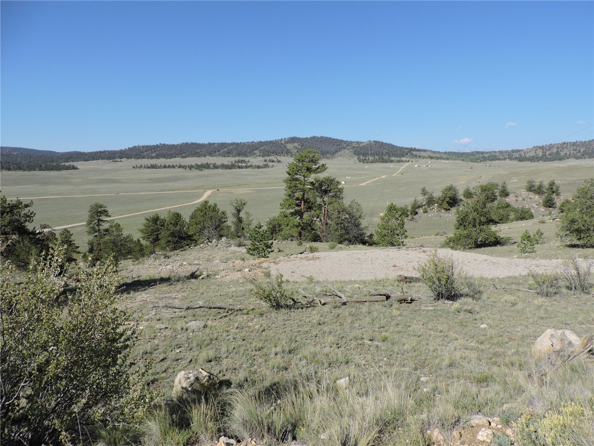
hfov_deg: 71.6
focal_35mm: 24
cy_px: 223
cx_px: 297
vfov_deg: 56.8
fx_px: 412
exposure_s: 1/1250
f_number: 3
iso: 100
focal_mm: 4.3
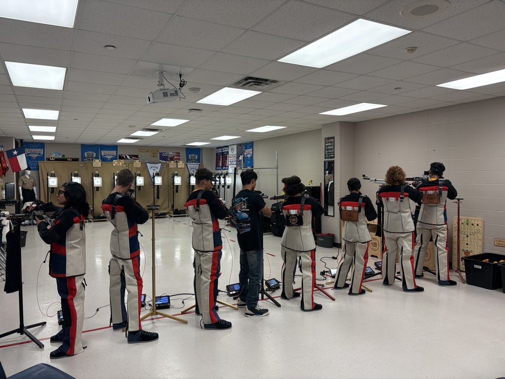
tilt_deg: -2.8
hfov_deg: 67.3
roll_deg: +0.2
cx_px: 252
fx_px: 379
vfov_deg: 53.1
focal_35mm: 26
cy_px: 190
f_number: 1.6
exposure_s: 1/154
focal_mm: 5.96
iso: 125
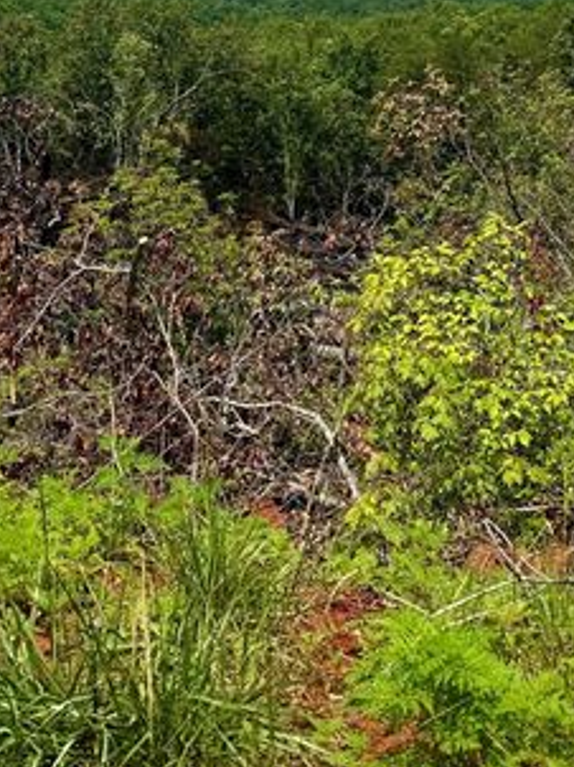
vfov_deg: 32.3
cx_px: 368
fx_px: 1173
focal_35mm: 53
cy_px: -57
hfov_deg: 27.4
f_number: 1.78
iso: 80
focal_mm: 6.76
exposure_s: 1/7937
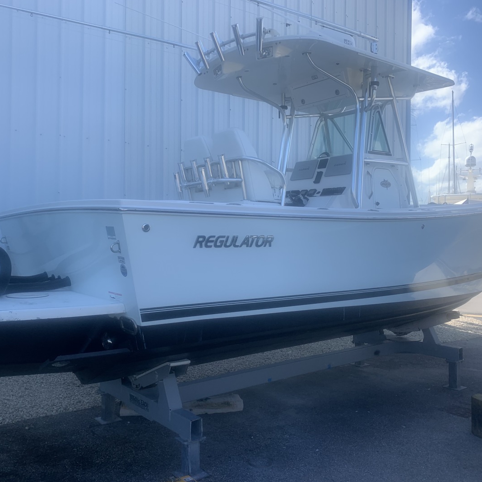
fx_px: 488
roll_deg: -1.3
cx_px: 236
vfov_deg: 52.5
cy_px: 240
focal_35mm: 31
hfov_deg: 52.5
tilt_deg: +5.8
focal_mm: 4.25
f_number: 1.8
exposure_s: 1/962
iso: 25
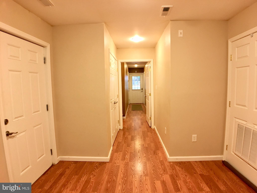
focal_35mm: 29
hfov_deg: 61.7
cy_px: 96
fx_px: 215
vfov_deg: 48.2
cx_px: 128
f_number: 2.2
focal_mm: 4.15
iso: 50
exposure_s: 1/15
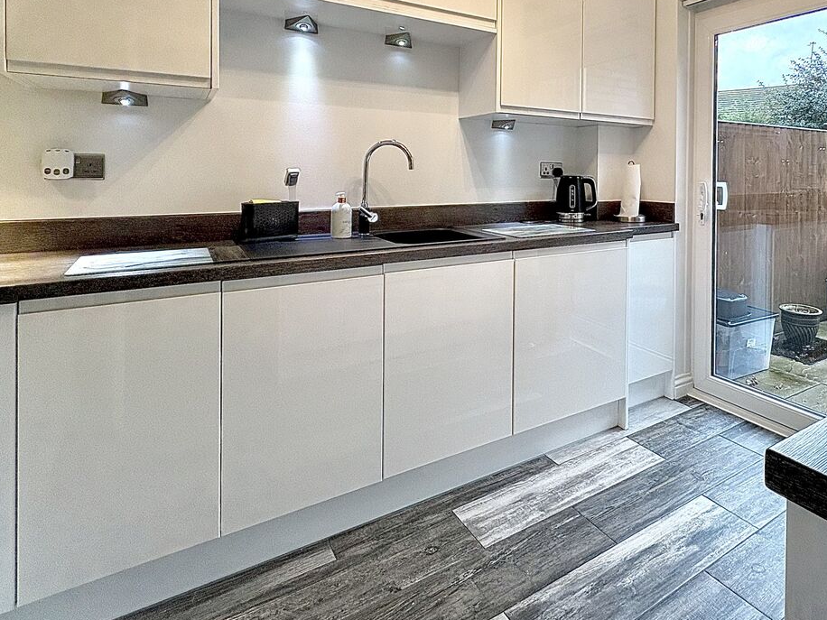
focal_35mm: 22
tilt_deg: -0.3
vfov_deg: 58.7
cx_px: 534
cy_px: 174
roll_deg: -0.6
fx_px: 526
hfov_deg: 74.6
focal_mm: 2.22
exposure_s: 1/100
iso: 160
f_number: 2.2
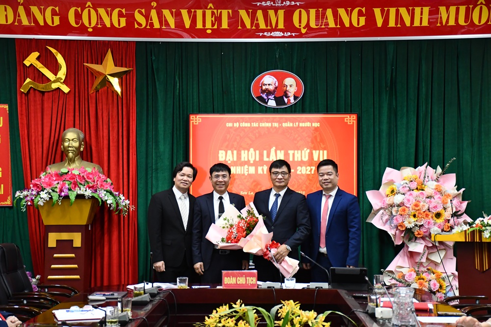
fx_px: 982
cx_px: 246
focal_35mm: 72
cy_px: 164
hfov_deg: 28.1
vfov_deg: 18.9
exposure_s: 1/125
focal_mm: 48
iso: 3200
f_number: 4.5
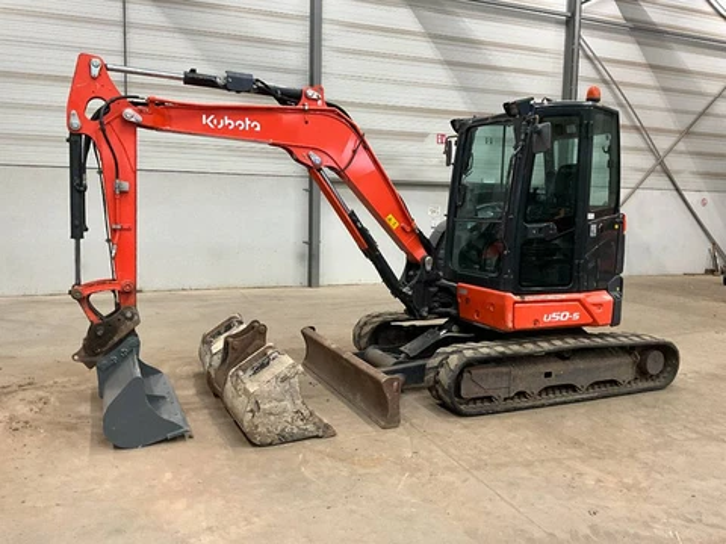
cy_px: 272
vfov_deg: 48.2
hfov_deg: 61.7
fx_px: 608
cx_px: 363
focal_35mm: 29
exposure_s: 1/60
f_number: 1.8
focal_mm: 3
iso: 200
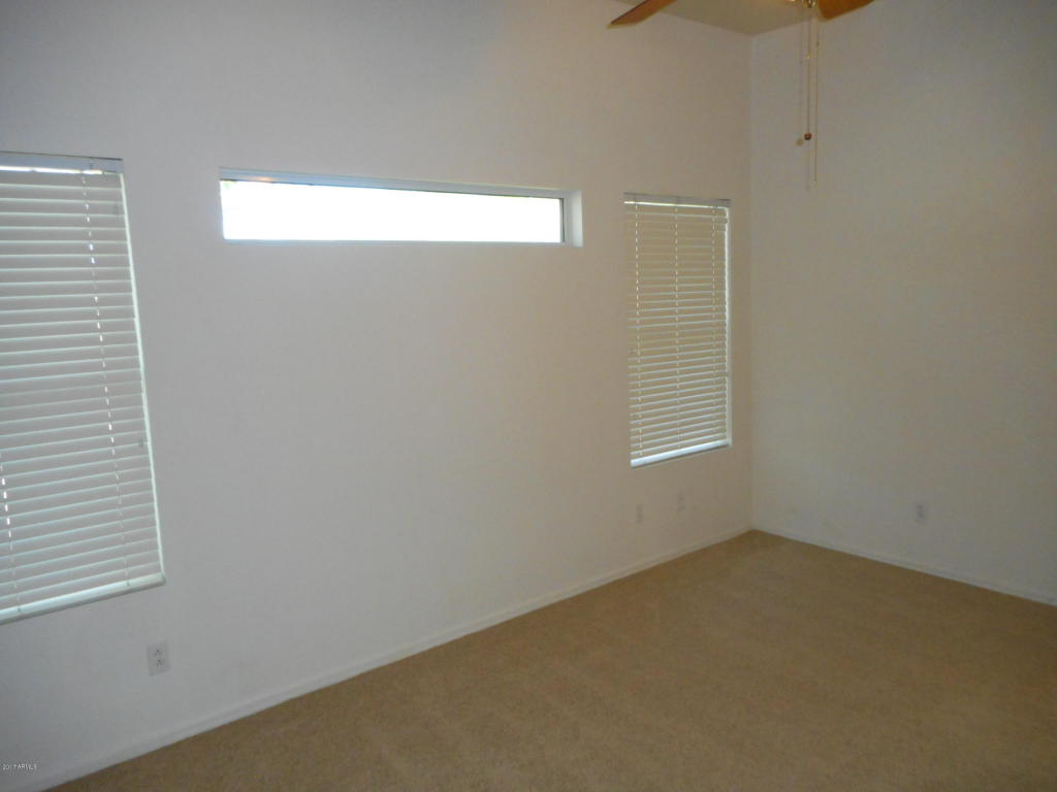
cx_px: 528
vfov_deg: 54.9
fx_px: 763
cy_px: 396
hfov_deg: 69.4
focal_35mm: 25
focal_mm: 4.5
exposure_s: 1/25
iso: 360
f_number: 3.7
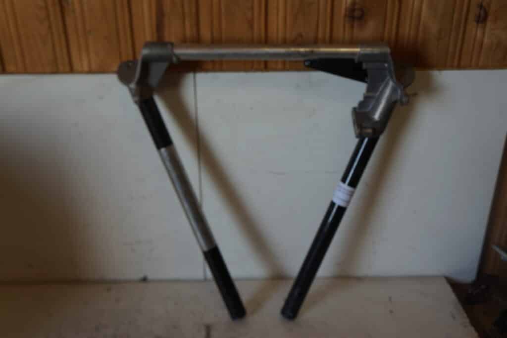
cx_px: 254
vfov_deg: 36.9
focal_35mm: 36
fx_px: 507
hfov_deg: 53.1
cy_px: 169
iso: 100
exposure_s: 1/80
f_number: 4
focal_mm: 24
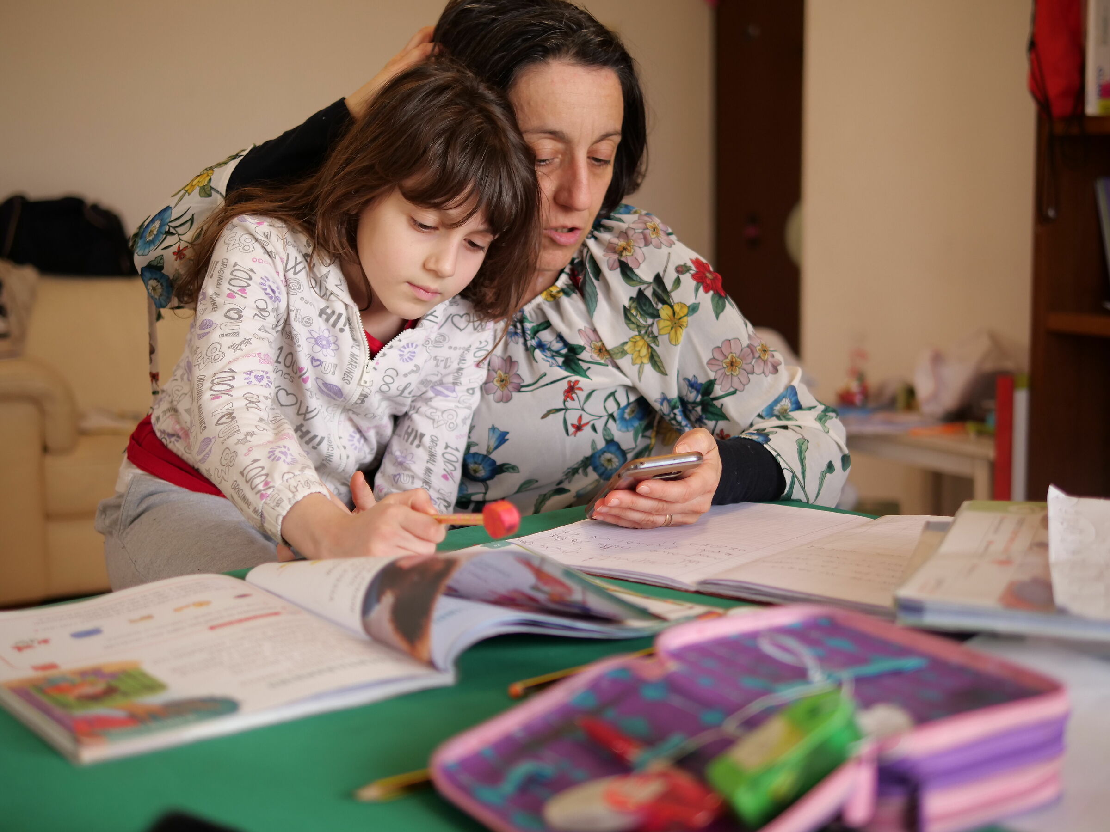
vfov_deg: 29.1
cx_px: 555
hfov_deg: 38.2
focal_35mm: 50
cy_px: 416
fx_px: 1603
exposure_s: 1/100
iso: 320
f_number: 1.4
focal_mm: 25
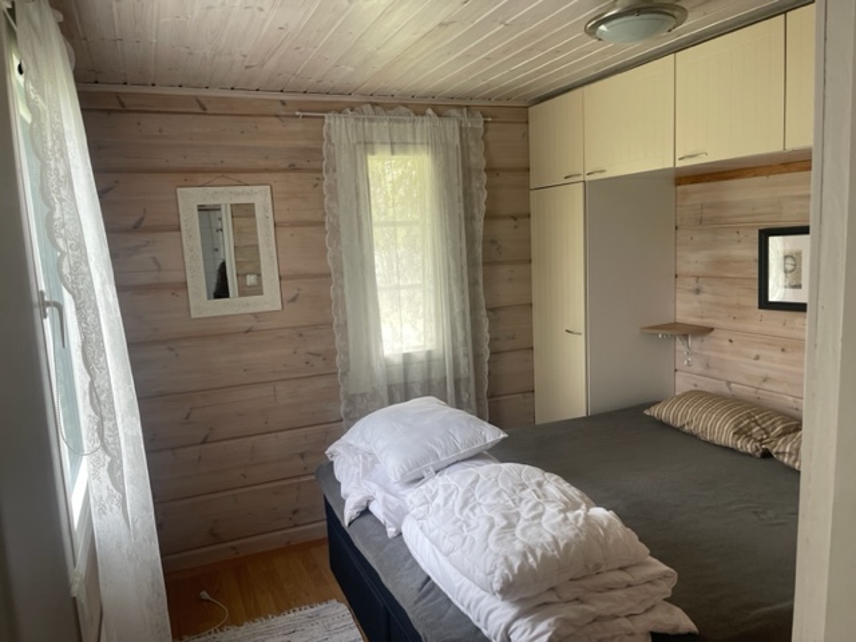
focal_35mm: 26
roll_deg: +2.0
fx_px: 643
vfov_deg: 53.1
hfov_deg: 67.3
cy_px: 321
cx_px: 428
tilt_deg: -8.8
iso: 100
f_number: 1.6
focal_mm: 5.1
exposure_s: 1/121
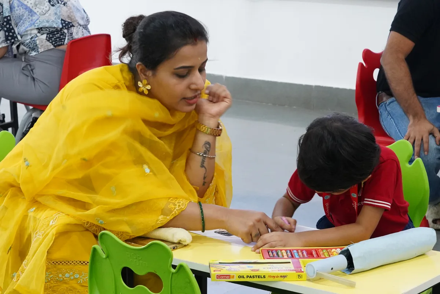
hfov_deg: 18.8
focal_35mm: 109
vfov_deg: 12.6
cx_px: 220
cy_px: 147
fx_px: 1332
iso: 6400
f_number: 11
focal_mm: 73
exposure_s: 1/50
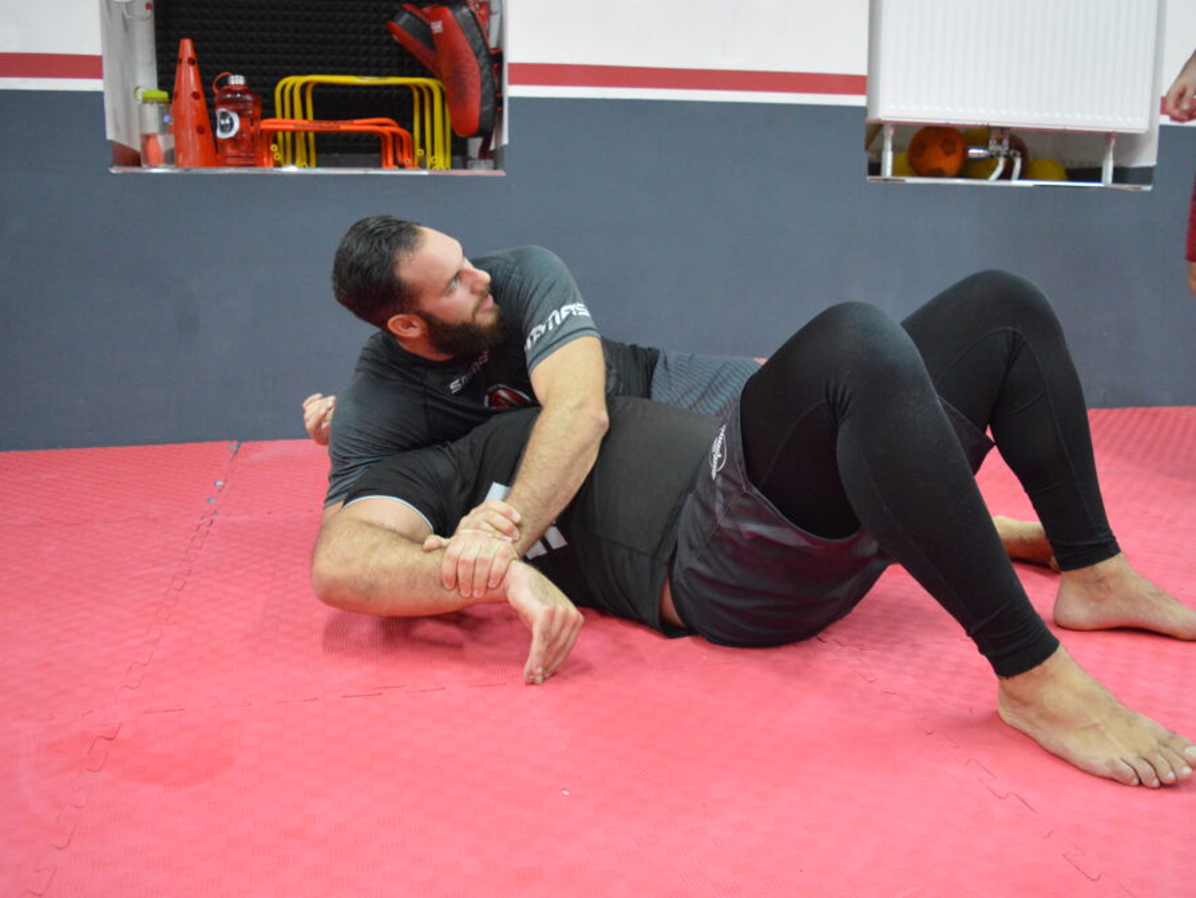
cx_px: 646
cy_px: 444
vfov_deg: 43.0
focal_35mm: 33
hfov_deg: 55.3
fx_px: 1140
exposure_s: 1/60
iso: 3200
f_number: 3.5
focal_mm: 20
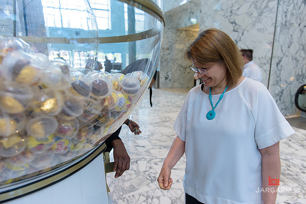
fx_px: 204
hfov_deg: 73.7
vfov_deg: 53.2
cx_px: 153
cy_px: 102
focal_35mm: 24
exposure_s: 1/200
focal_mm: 24
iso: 800
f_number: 3.2
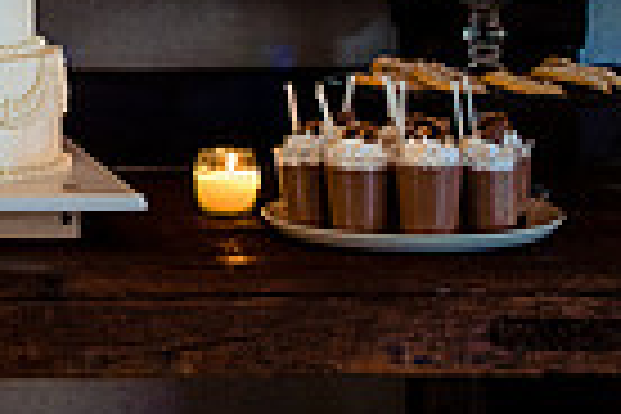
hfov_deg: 15.6
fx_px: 2087
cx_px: -297
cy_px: -164
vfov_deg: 11.0
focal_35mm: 121
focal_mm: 28
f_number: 2.8
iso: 1600
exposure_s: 1/100
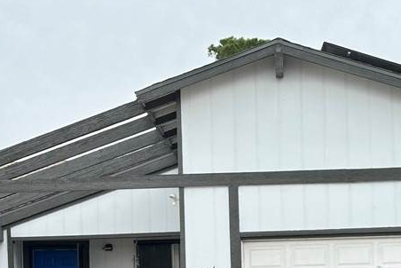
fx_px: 1259
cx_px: 259
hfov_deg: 18.1
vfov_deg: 11.9
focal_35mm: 113
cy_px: 308
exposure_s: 1/389
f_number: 1.78
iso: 64
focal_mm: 6.86
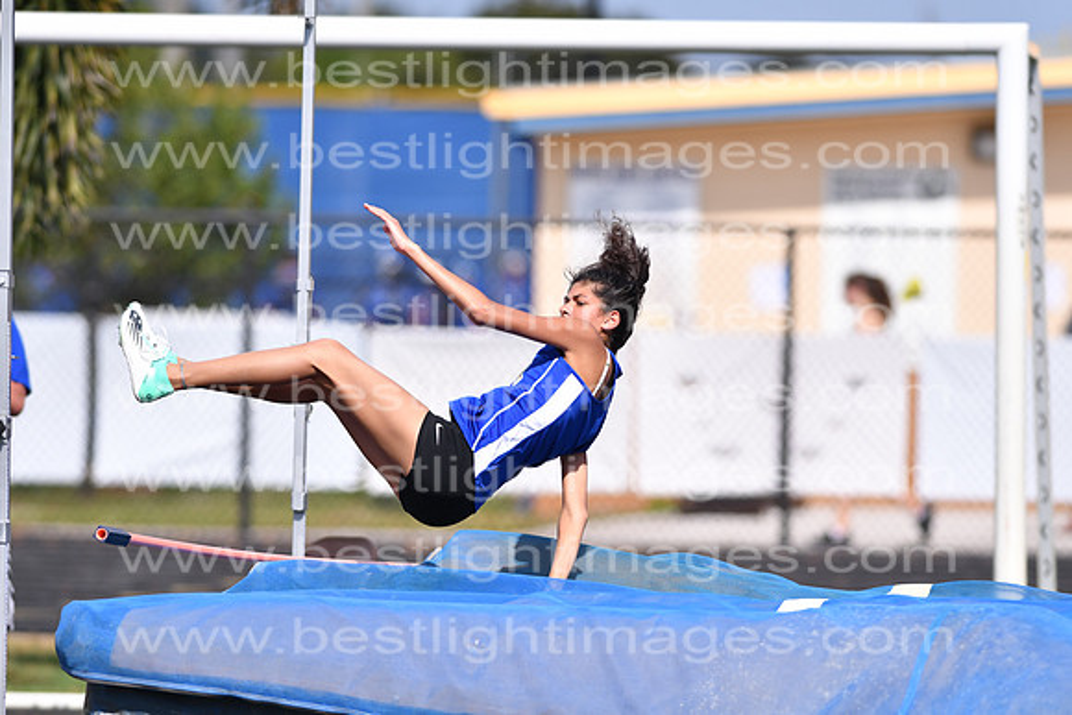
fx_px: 13403
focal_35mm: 450
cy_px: 358
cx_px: 536
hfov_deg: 4.6
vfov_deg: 3.1
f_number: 4.5
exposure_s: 1/3200
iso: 200
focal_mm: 300
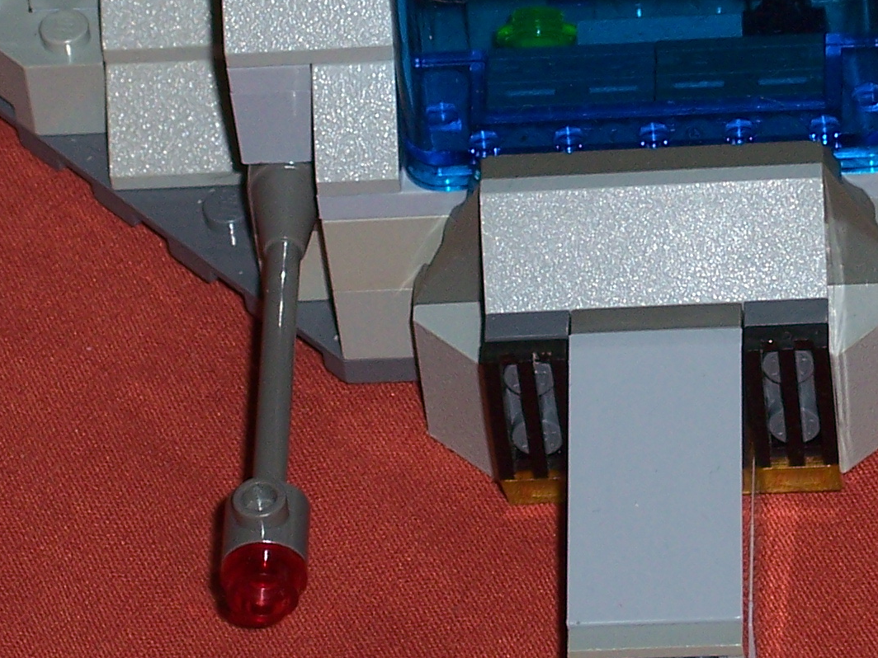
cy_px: -182
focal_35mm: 314
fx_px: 7964
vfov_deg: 4.7
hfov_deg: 6.3
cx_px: 701
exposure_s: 1/1000
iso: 100
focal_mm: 24
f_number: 6.7
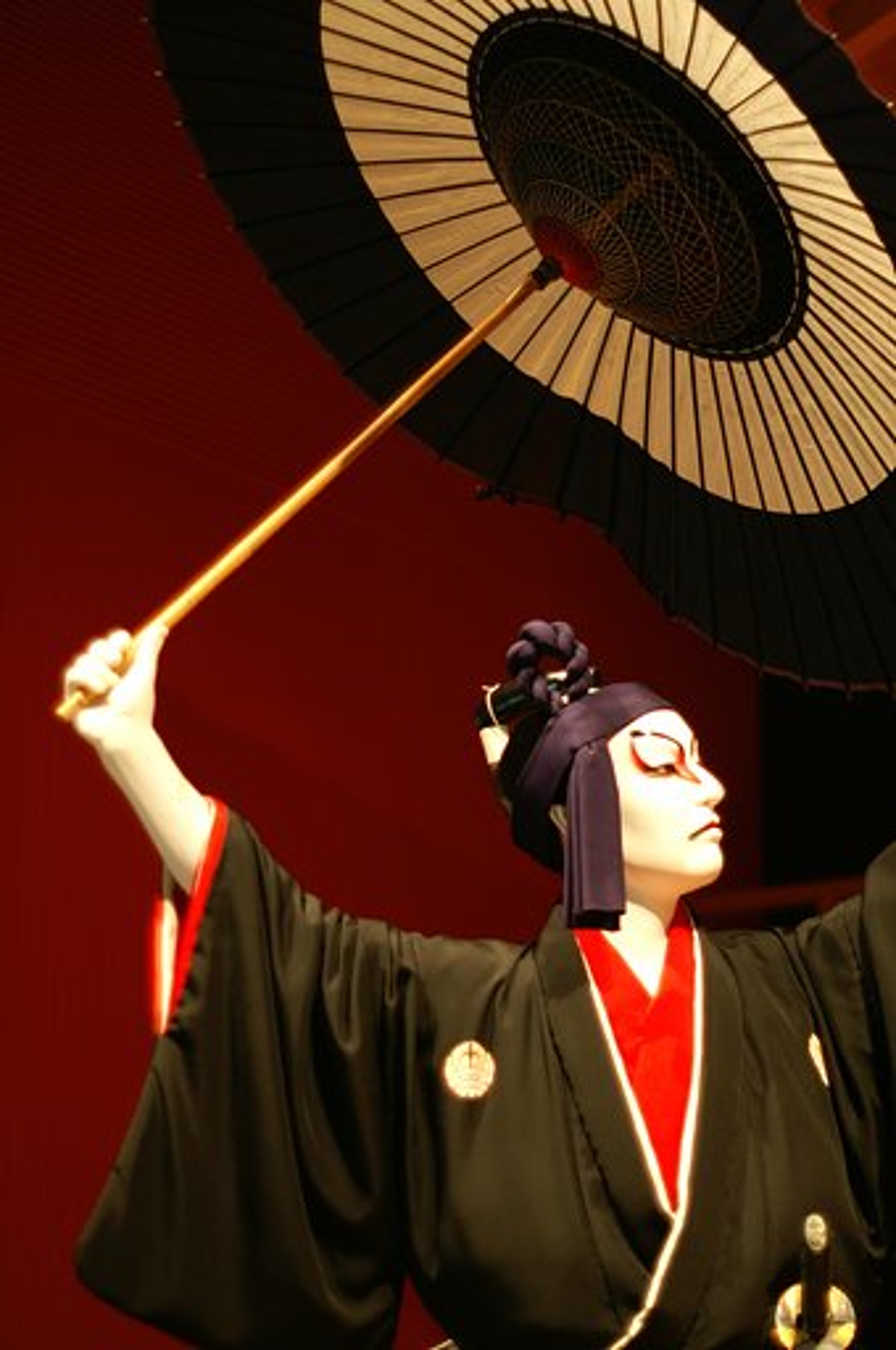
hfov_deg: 18.1
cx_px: 448
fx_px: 2807
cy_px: 675
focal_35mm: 75
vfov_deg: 27.0
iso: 100
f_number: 1.4
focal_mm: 50
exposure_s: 1/5
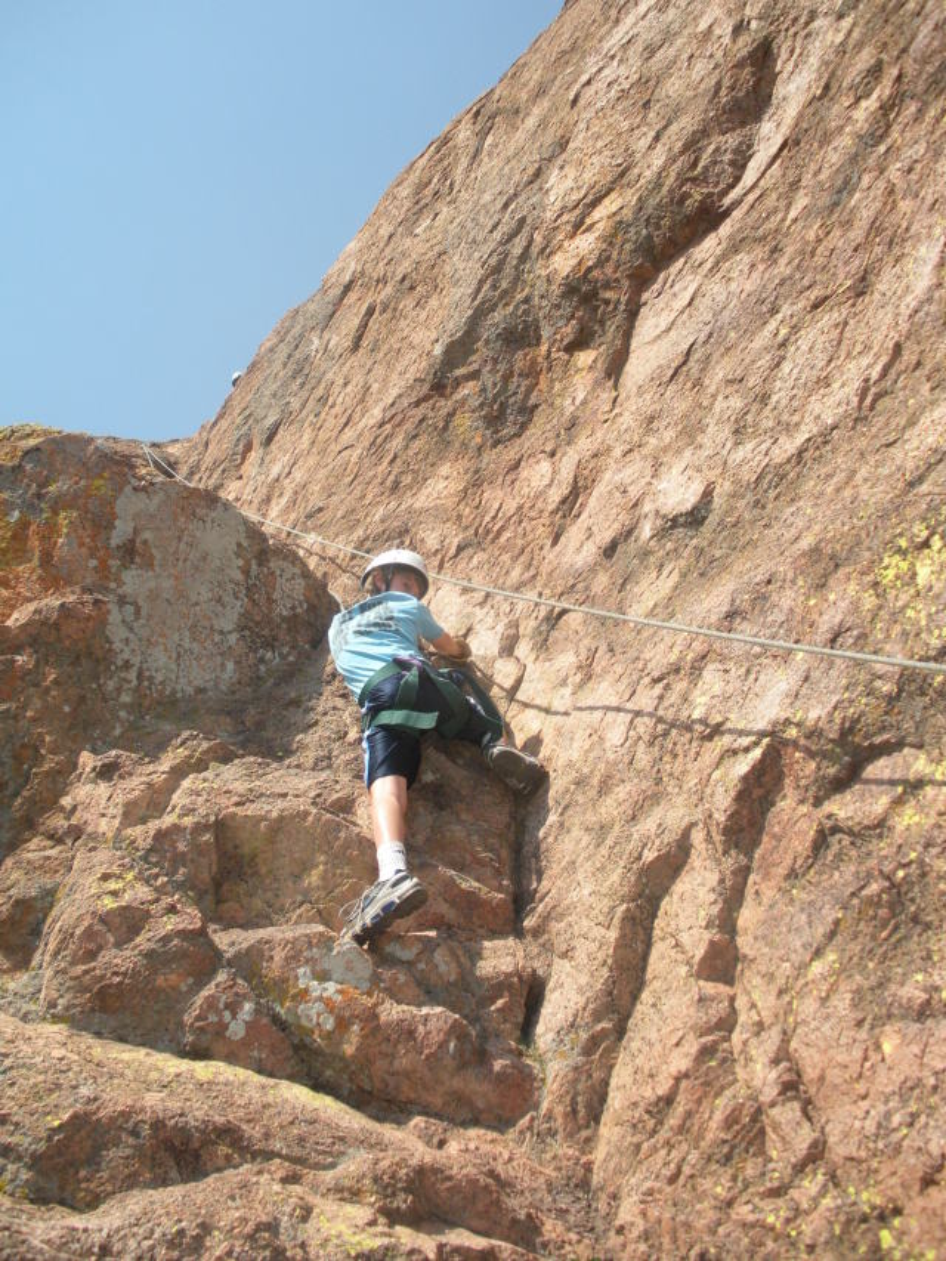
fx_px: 1311
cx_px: 473
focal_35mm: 36
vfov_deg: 51.3
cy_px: 630
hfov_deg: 39.7
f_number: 3.5
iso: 88
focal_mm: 6.3
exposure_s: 1/794
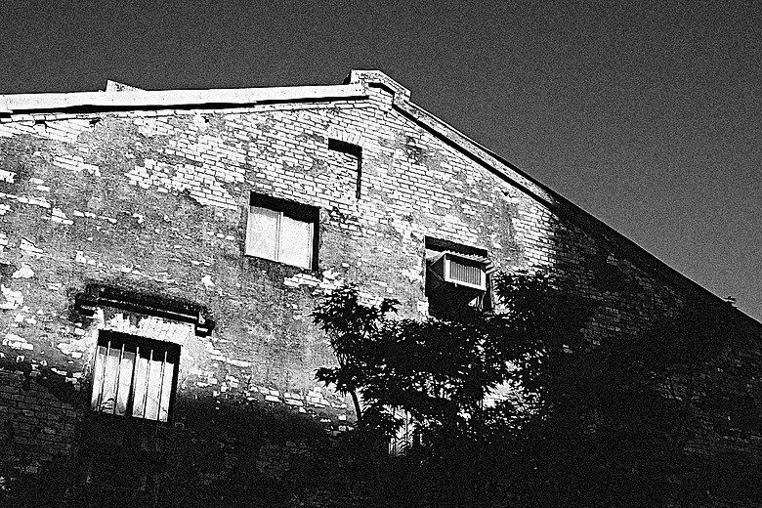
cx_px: 381
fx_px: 1058
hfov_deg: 39.6
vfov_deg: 27.0
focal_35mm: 50
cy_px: 254
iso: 160
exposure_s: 1/500
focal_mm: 18.3
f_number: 2.8
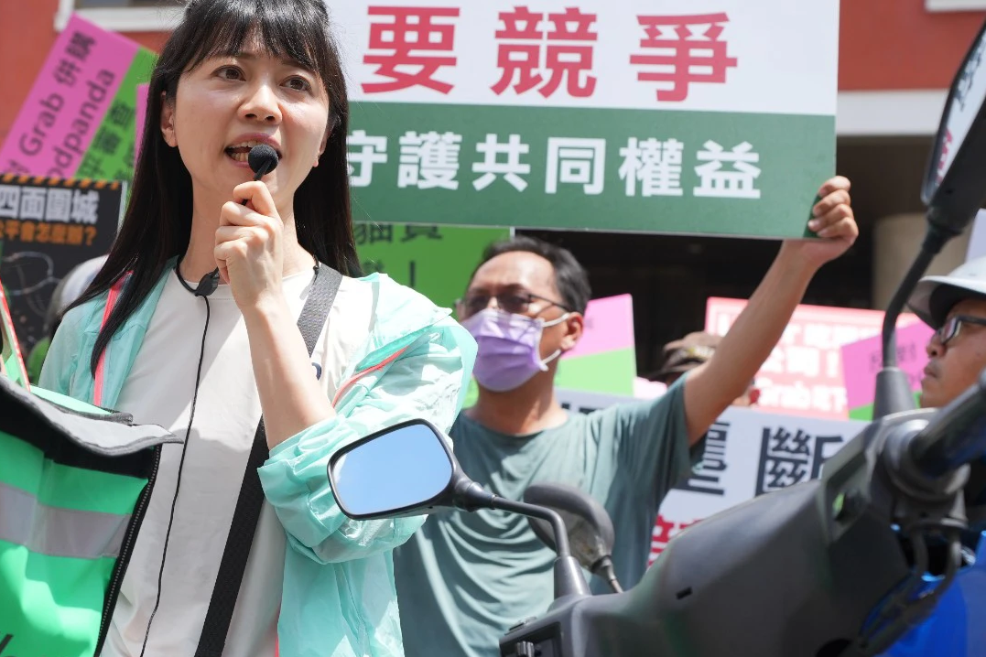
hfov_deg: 24.3
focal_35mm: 82
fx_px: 2246
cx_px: 166
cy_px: 307
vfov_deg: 16.7
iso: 200
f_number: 4.5
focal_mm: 46
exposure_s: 1/1000
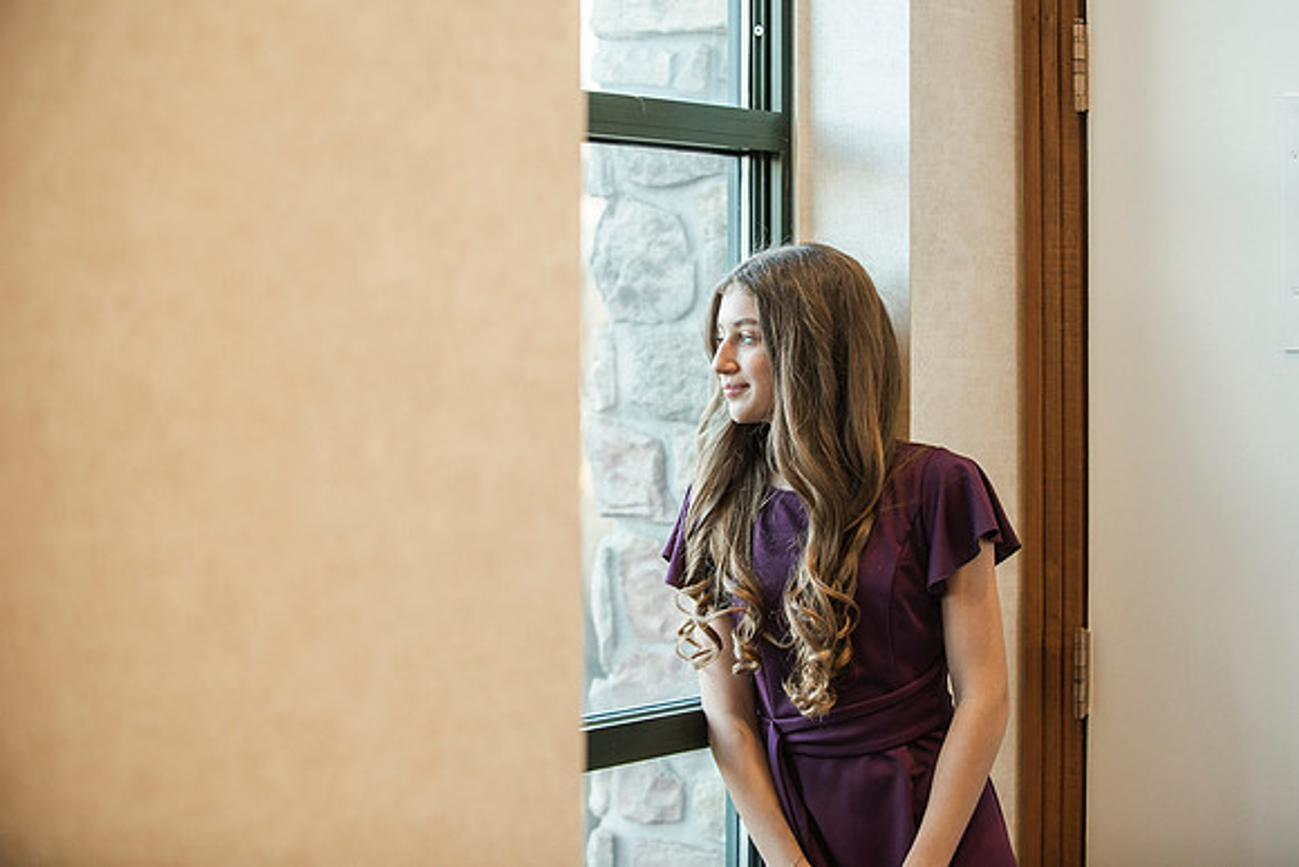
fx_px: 2766
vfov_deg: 17.8
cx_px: 711
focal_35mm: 77
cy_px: 392
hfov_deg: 26.4
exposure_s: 1/160
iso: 1000
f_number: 2.8
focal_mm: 70
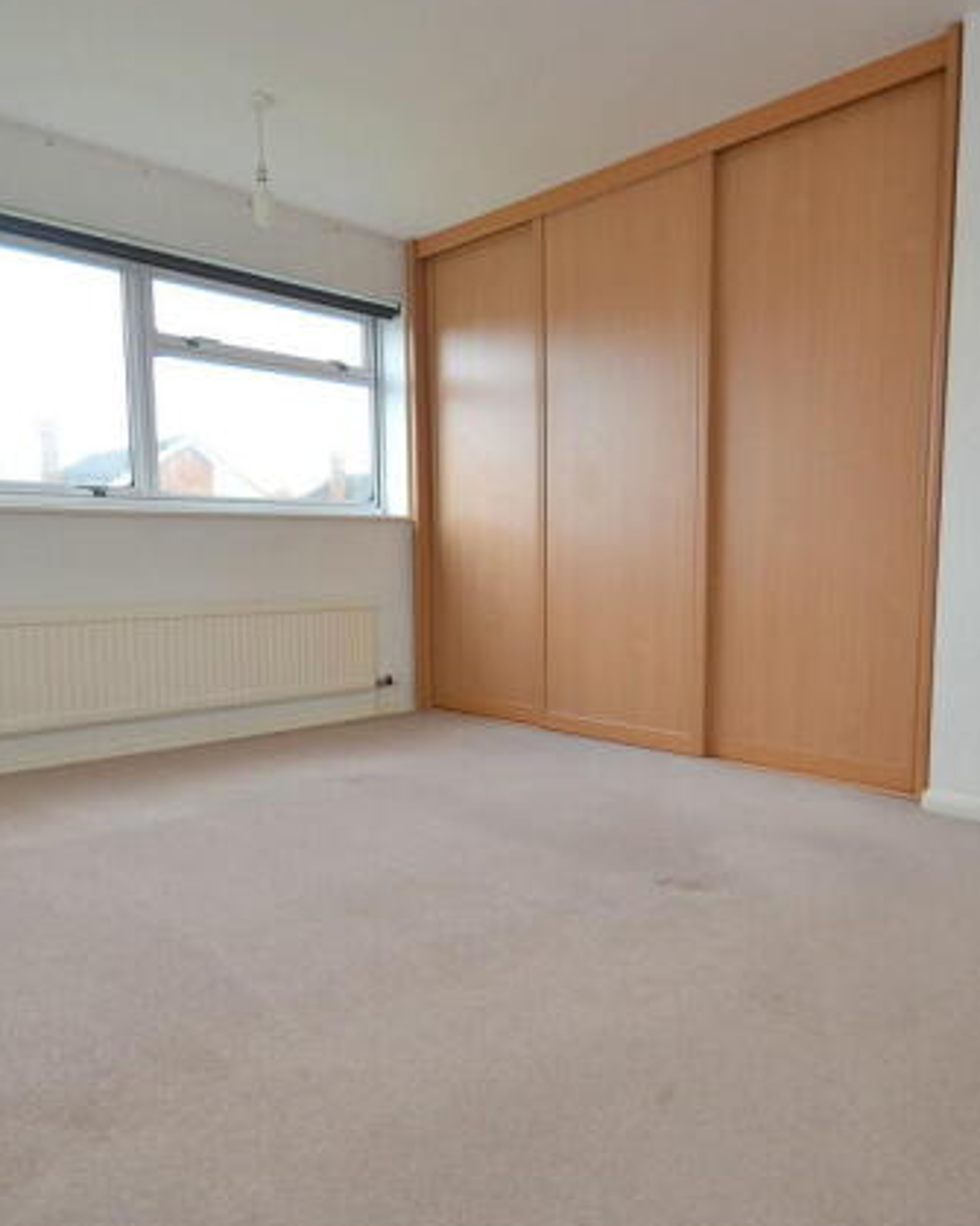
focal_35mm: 22
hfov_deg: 62.9
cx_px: 554
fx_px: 798
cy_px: 622
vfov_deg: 75.1
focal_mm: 10
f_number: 4
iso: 125
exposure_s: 1/60
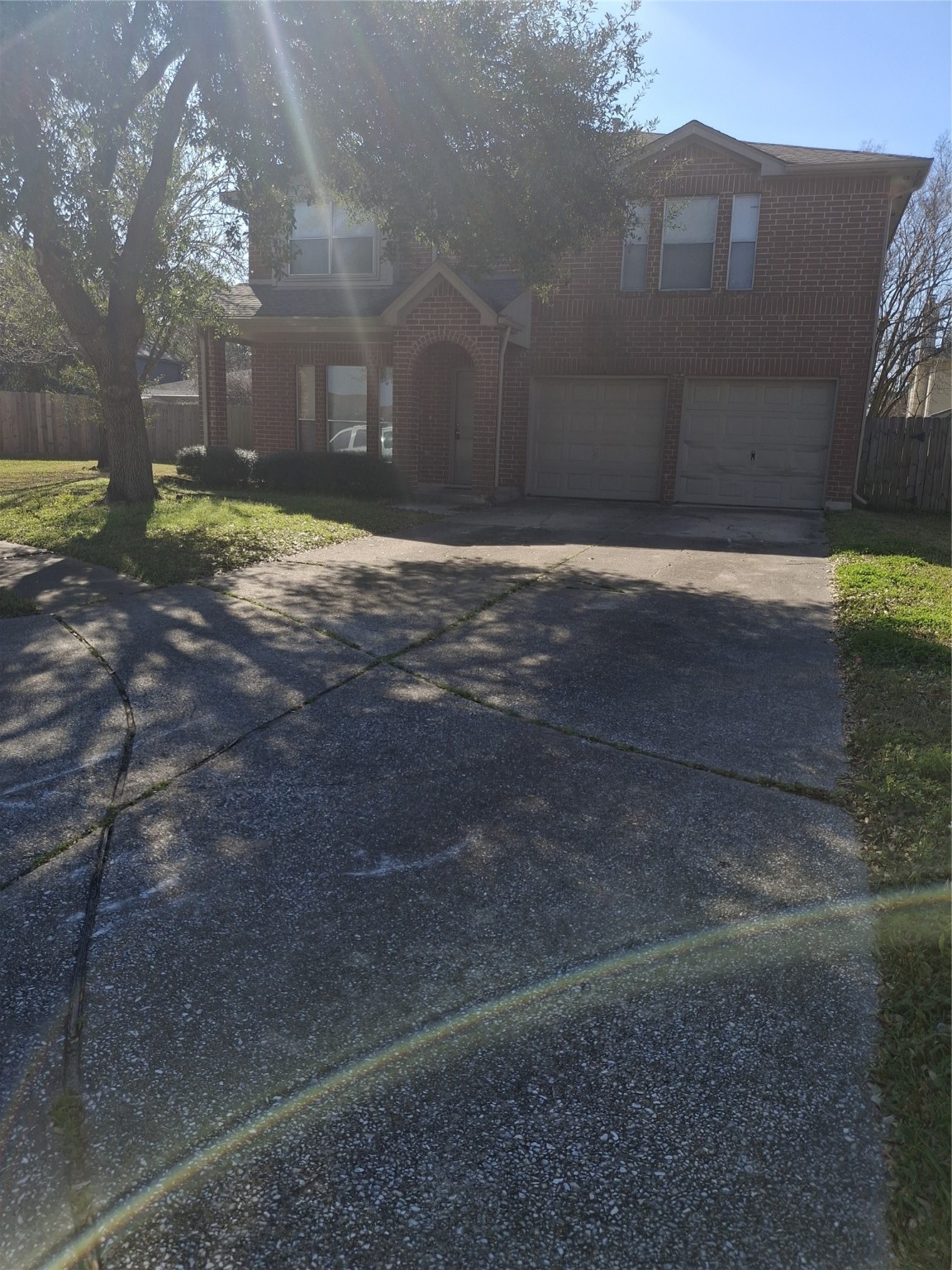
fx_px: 917
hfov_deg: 54.9
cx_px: 476
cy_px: 635
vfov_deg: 69.4
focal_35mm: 25
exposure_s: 1/1712
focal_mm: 4.69
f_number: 1.8
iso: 32
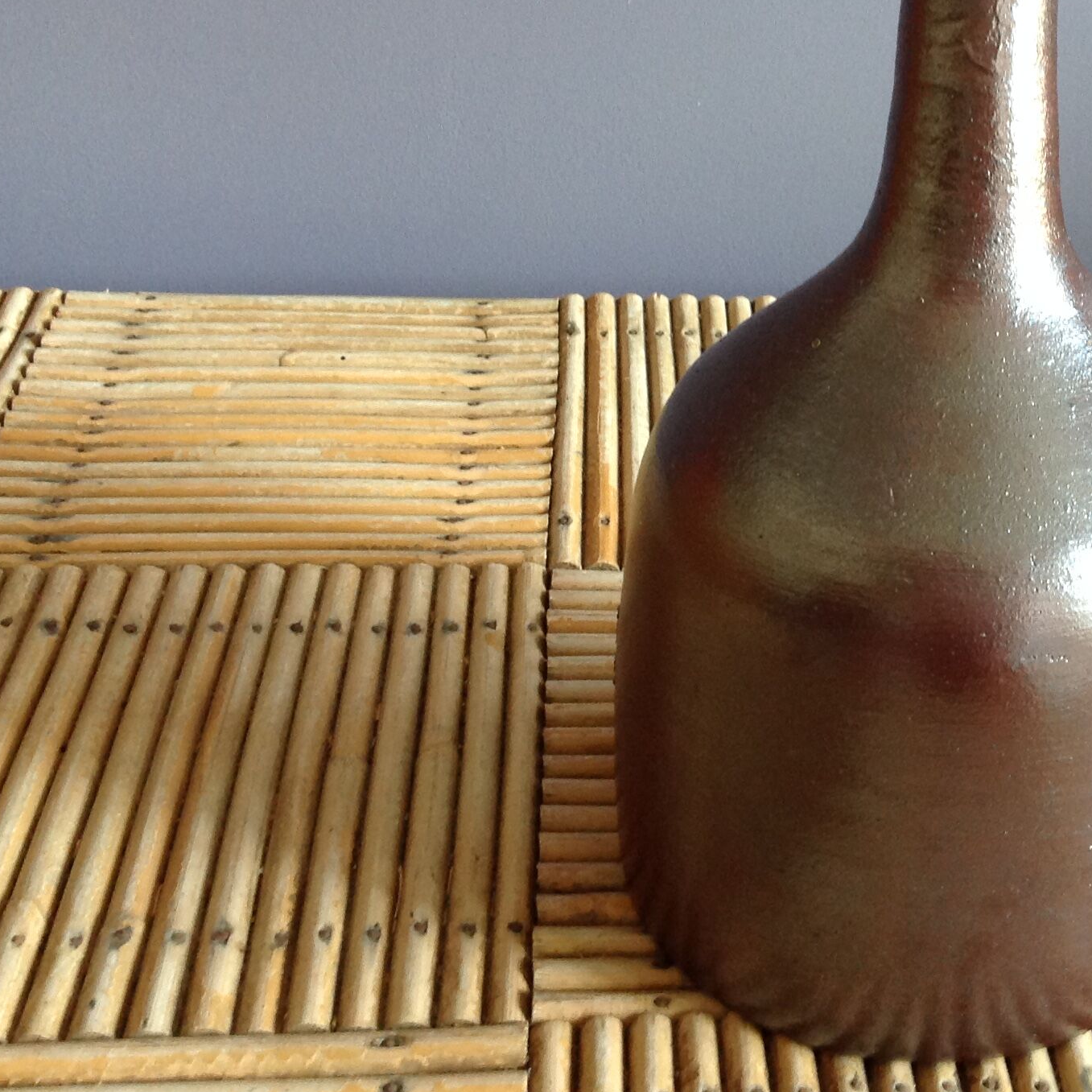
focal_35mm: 59
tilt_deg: -25.1
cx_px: 869
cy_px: 348
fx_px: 2106
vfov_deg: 28.8
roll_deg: -4.7
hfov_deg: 28.5
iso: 125
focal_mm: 4.28
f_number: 2.4
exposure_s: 1/15
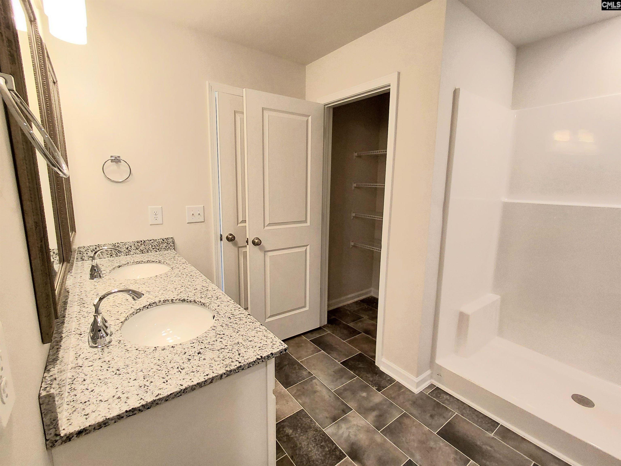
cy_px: 233
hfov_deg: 94.5
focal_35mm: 16
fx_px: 287
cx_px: 310
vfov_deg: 78.1
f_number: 2.2
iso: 64
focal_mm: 1.64
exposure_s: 1/60.2
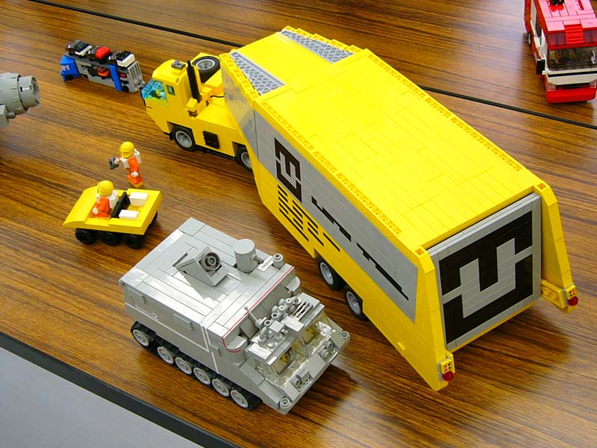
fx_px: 604
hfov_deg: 52.6
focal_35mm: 35
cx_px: 298
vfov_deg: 40.7
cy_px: 224
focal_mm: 5.8
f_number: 2.8
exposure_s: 1/50
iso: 100
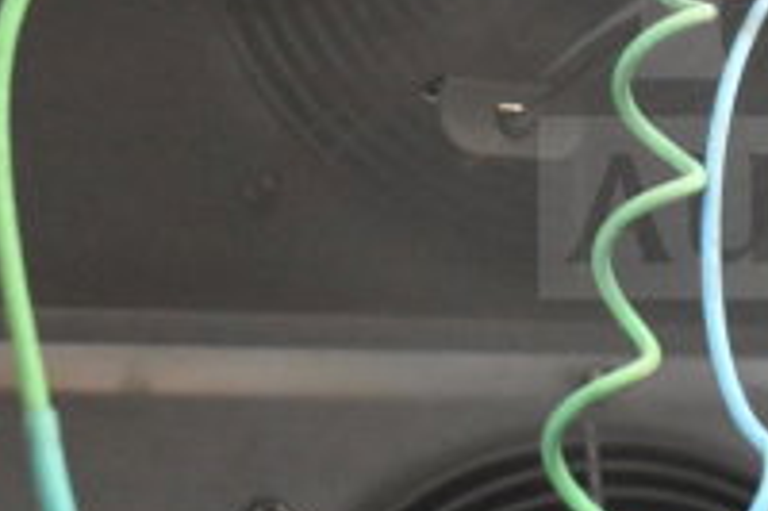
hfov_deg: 17.6
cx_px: 968
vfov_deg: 12.3
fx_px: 2345
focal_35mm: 110
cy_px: -6
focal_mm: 24
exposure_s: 1/40
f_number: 3.8
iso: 7200
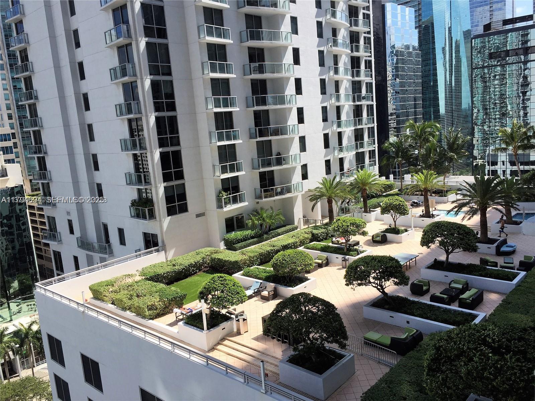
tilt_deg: -9.7
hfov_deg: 61.7
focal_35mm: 29
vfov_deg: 48.2
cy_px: 200
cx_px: 268
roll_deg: +4.6
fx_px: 448
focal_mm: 4.15
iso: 32
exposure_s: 1/1721
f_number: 2.2
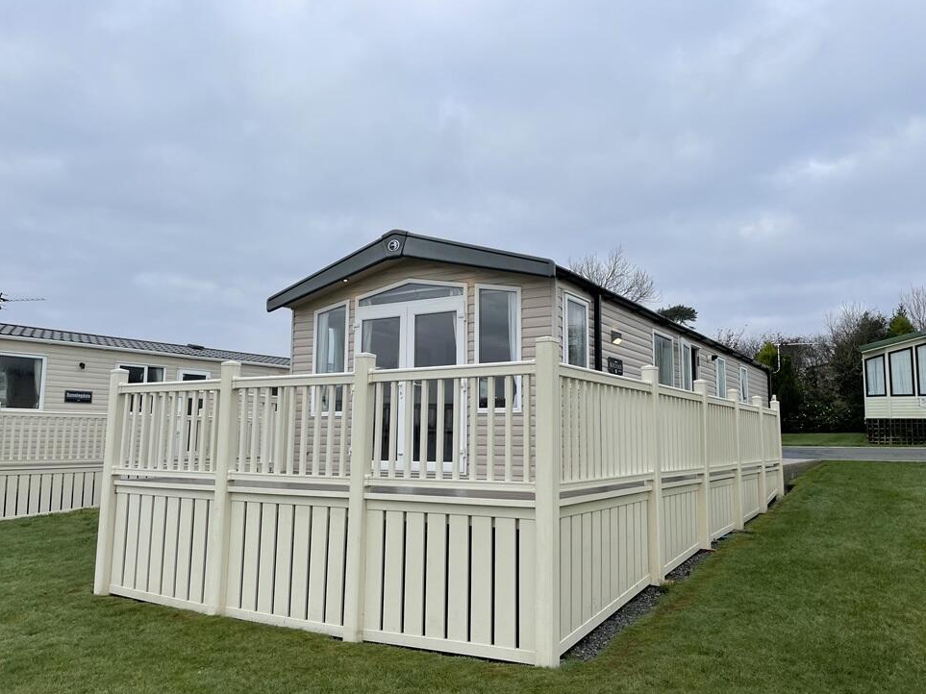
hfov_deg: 65.3
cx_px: 479
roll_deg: +0.1
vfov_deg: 51.3
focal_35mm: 27
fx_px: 722
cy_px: 356
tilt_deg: +6.1
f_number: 1.6
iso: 32
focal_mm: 4.2
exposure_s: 1/1490
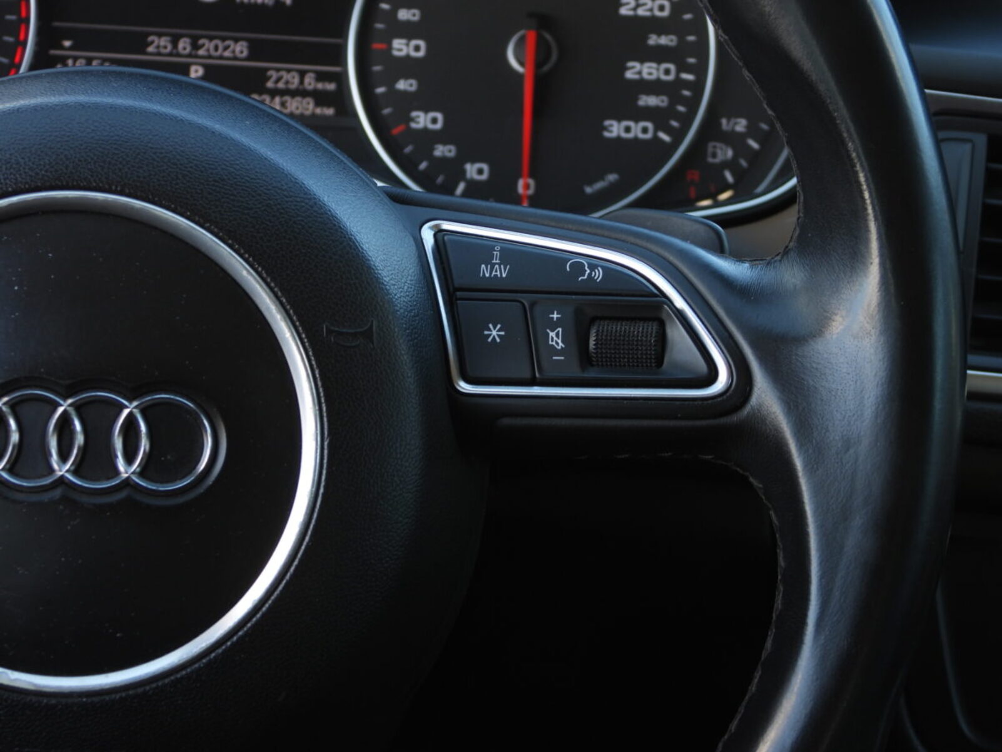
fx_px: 2808
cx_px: 501
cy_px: 376
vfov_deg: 15.2
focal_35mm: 97
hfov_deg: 20.2
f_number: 3.5
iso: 100
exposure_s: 1/60
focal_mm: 17.5
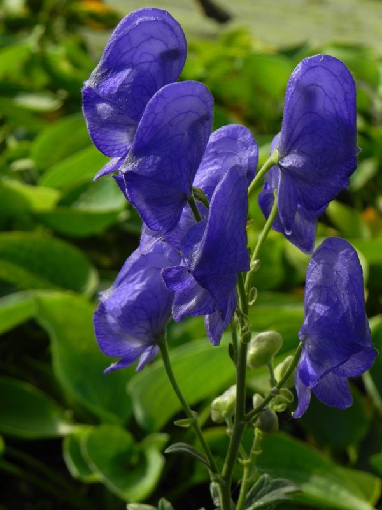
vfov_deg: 18.7
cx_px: 191
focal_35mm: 105
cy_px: 255
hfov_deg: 14.1
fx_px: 1545
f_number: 4.5
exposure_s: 1/320
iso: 160
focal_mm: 18.8
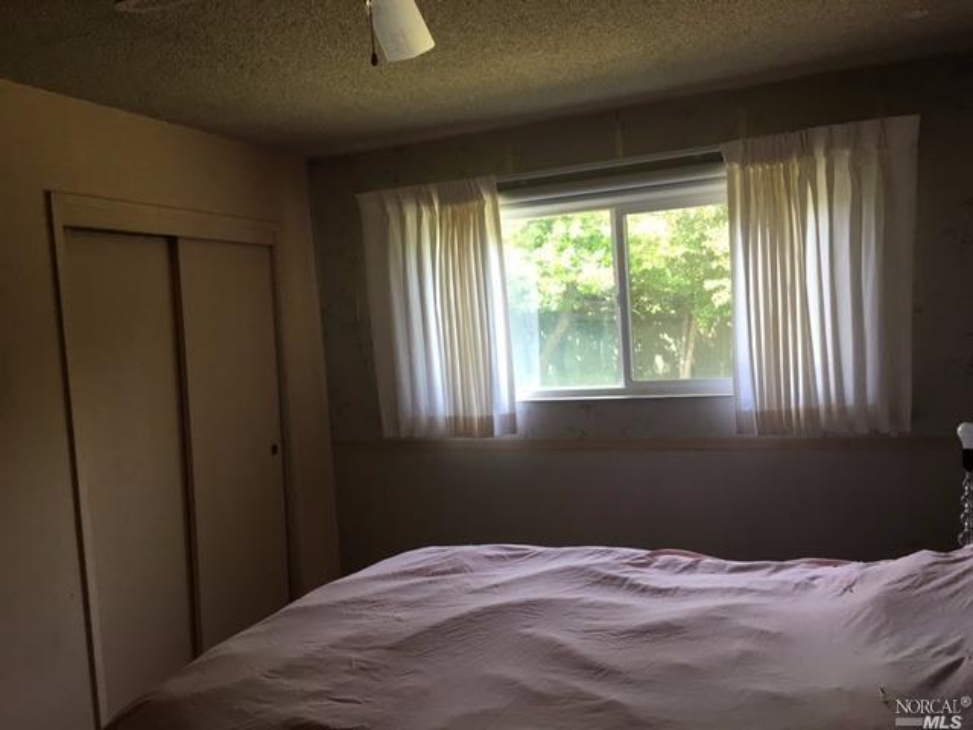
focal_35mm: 29
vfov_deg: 48.2
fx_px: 815
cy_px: 365
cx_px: 486
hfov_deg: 61.7
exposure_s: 1/30
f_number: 2.2
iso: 25
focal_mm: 4.15
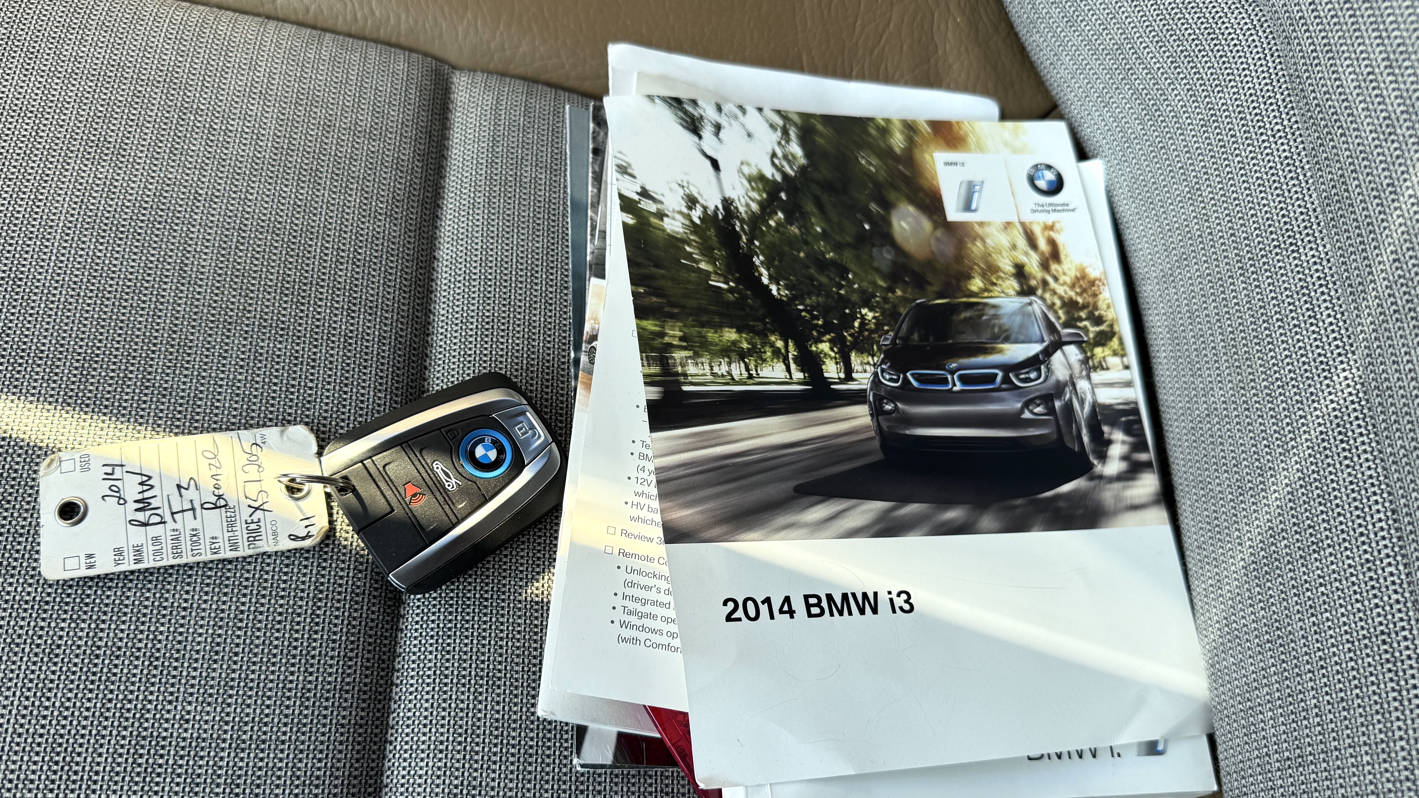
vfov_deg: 41.3
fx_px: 1054
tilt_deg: -69.0
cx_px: 669
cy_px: 470
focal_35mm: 28
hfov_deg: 67.9
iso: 50
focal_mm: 6.76
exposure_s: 1/133
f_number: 1.78
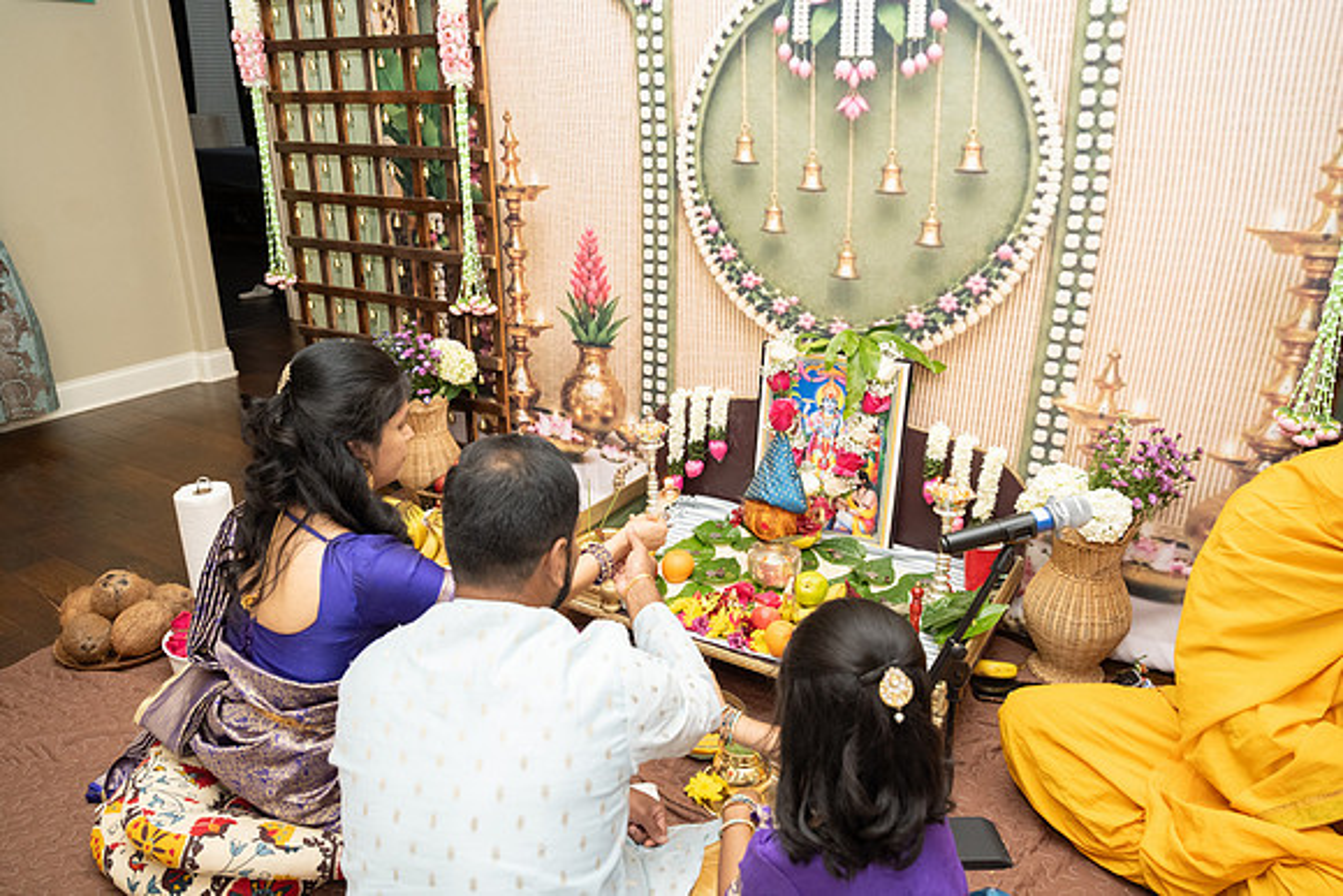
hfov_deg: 69.2
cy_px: 448
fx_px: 973
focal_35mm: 26
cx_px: 672
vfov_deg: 49.5
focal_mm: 26
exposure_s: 1/160
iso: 1000
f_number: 3.5
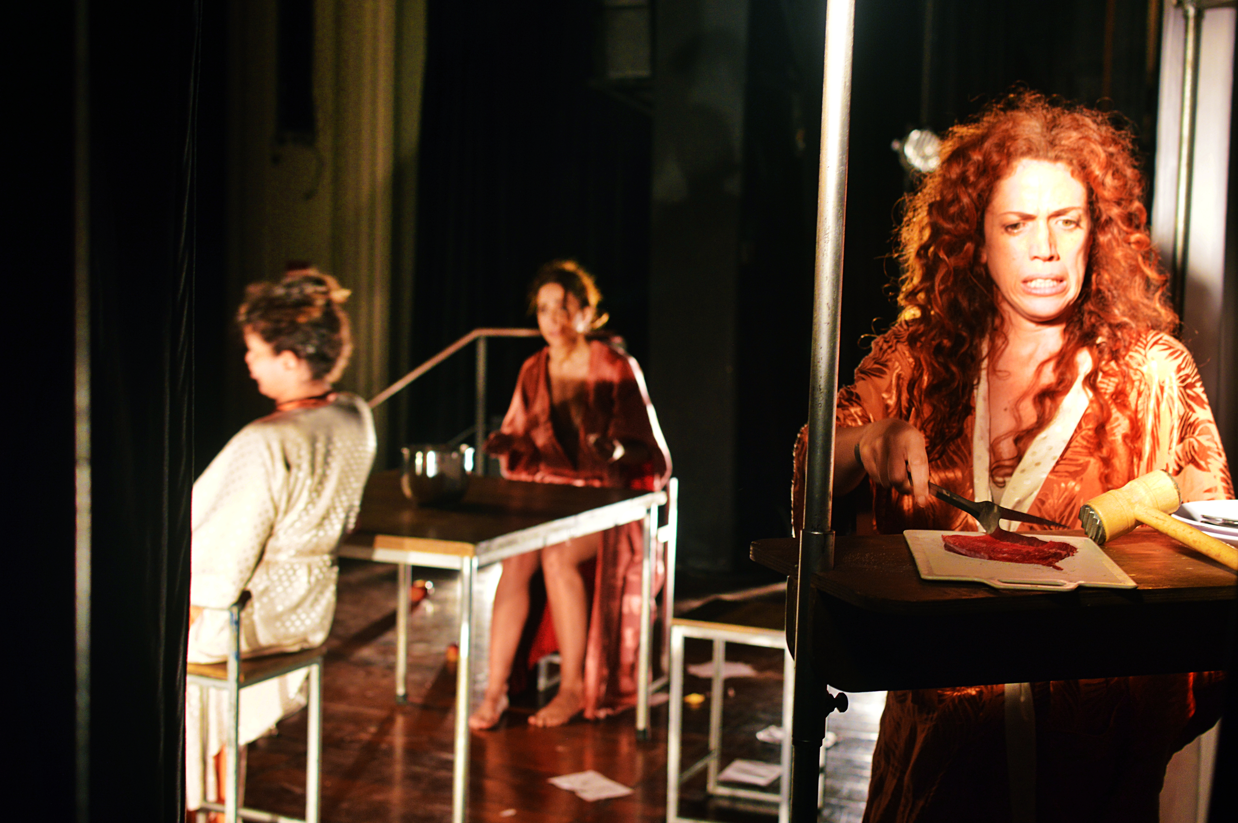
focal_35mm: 52
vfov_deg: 25.7
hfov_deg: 37.9
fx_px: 1804
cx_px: 619
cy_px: 412
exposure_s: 1/30
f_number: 2.8
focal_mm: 35
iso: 400
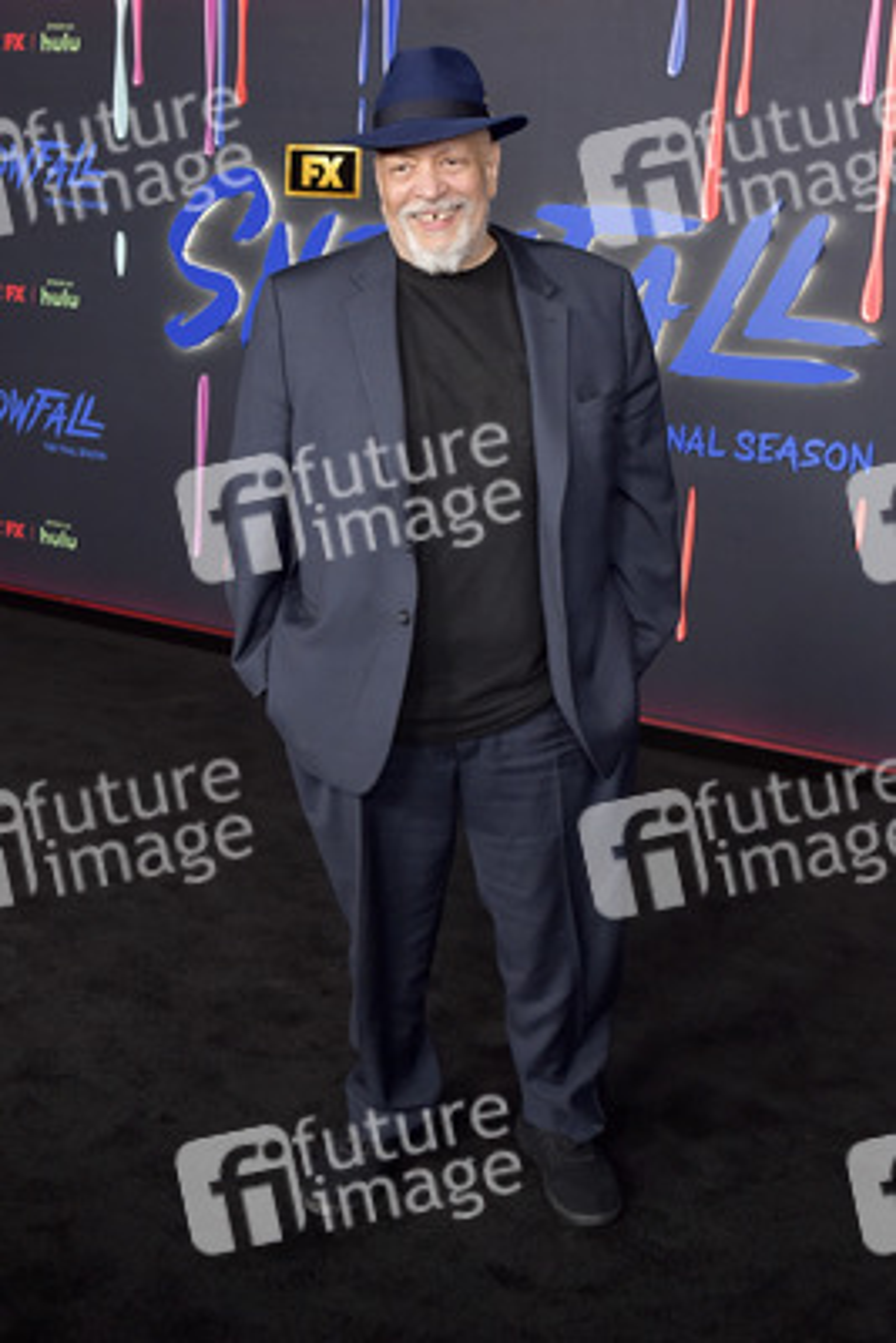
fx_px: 1305
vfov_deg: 54.4
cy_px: 672
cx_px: 448
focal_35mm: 35
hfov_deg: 37.9
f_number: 6.3
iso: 2500
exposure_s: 1/250
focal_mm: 35
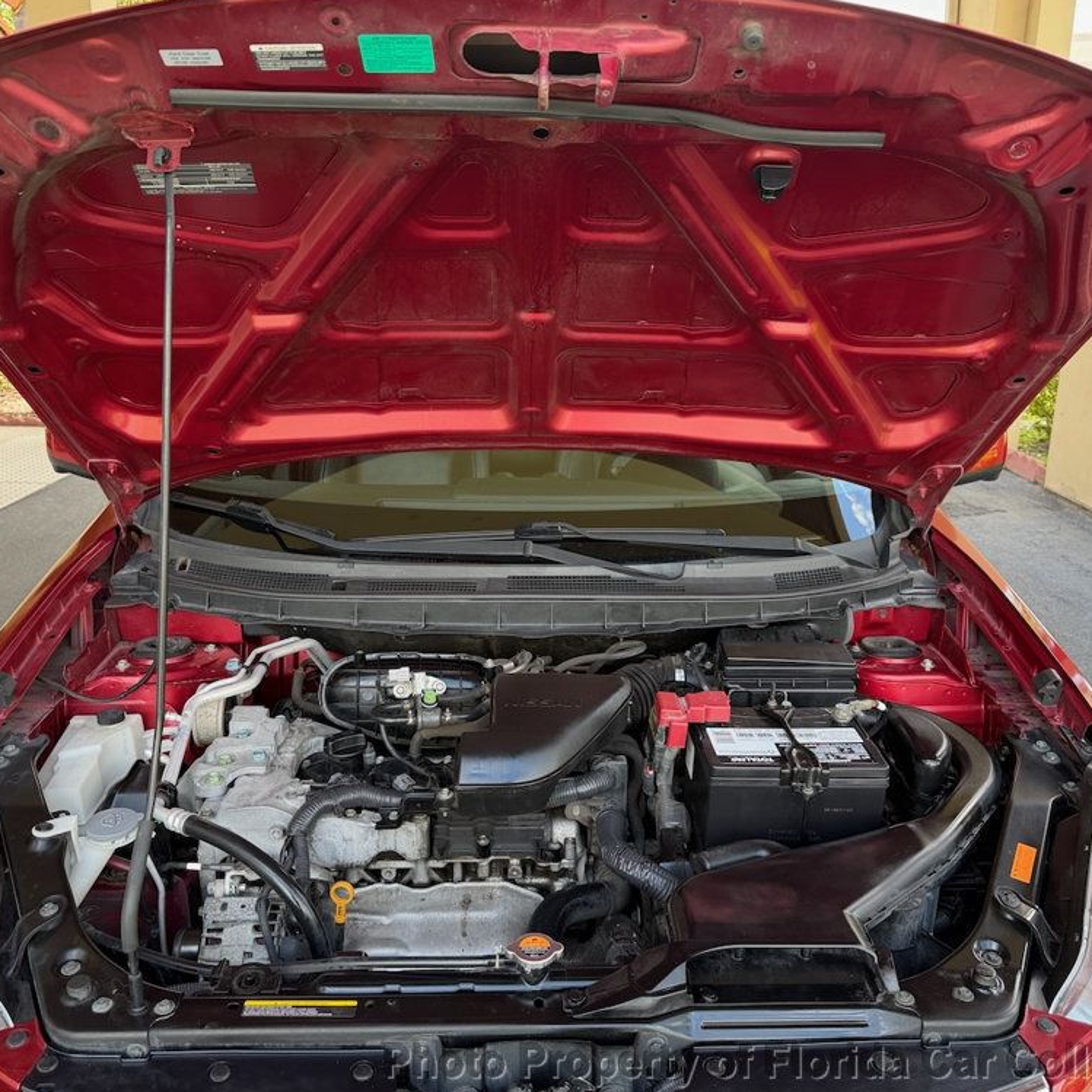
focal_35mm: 29
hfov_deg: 55.6
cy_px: 551
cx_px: 545
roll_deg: +0.8
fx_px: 1035
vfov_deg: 55.6
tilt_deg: -17.3
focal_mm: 6.76
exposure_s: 1/176
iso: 80
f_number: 1.78
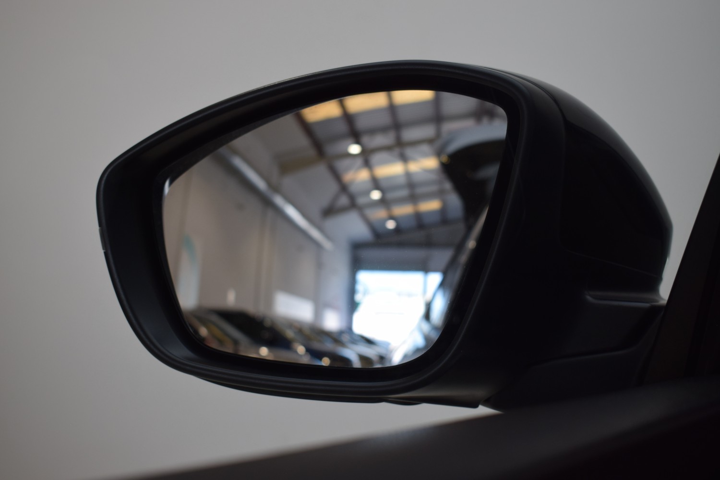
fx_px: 1050
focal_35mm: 52
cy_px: 240
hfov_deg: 37.9
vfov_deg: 25.8
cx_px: 360
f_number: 6.3
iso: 400
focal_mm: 35
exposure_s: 1/160
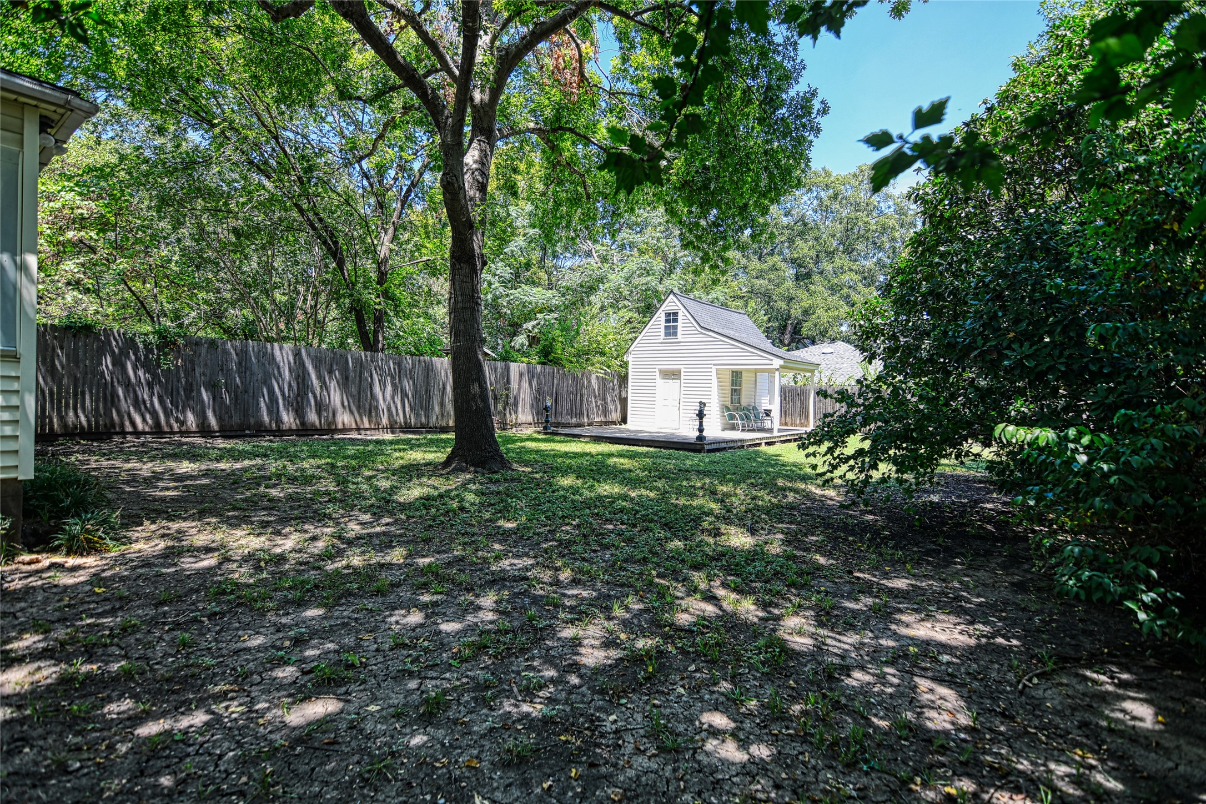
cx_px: 603
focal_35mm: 16
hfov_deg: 96.7
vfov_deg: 73.7
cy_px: 402
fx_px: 536
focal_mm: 11
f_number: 3.5
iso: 100
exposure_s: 1/500
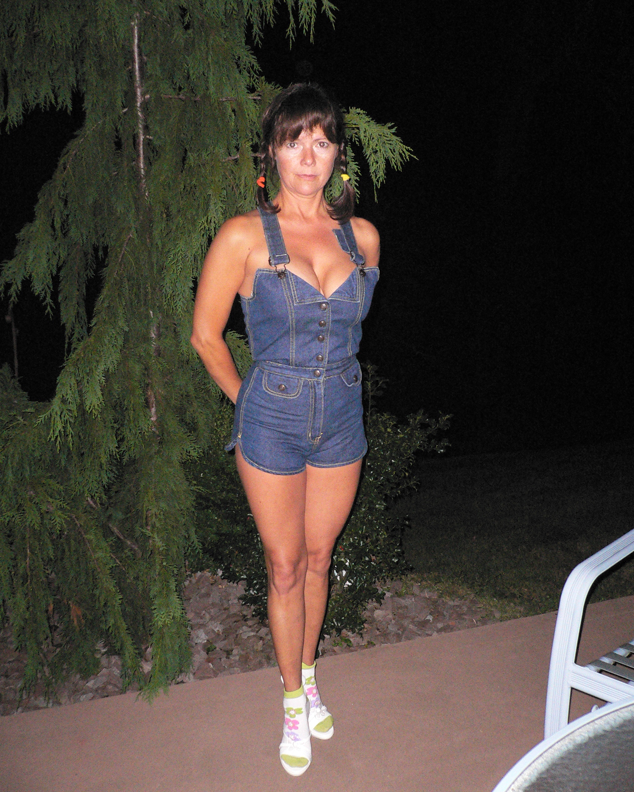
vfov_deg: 49.1
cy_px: 419
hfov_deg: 40.1
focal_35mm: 37
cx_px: 314
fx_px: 868
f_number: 2.8
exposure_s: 1/60
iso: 400
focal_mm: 5.8
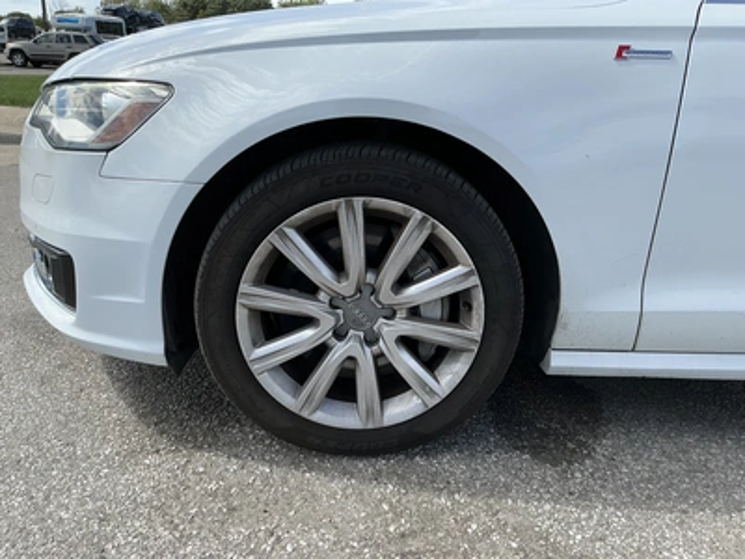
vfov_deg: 49.7
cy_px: 280
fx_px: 603
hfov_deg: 63.4
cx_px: 372
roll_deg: -0.1
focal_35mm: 28
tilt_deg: -17.7
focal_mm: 3
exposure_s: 1/1144
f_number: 1.8
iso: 25
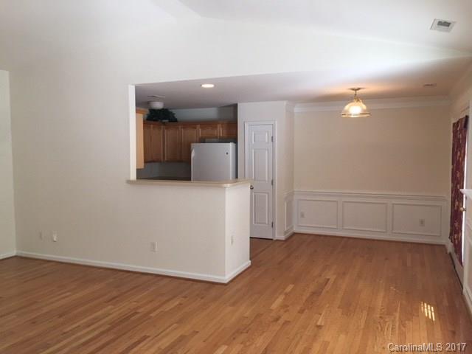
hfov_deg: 61.7
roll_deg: -1.2
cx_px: 236
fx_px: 395
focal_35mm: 29
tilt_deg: -2.6
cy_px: 177
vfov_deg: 48.2
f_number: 2.2
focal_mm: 4.15
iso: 32
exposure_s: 1/30
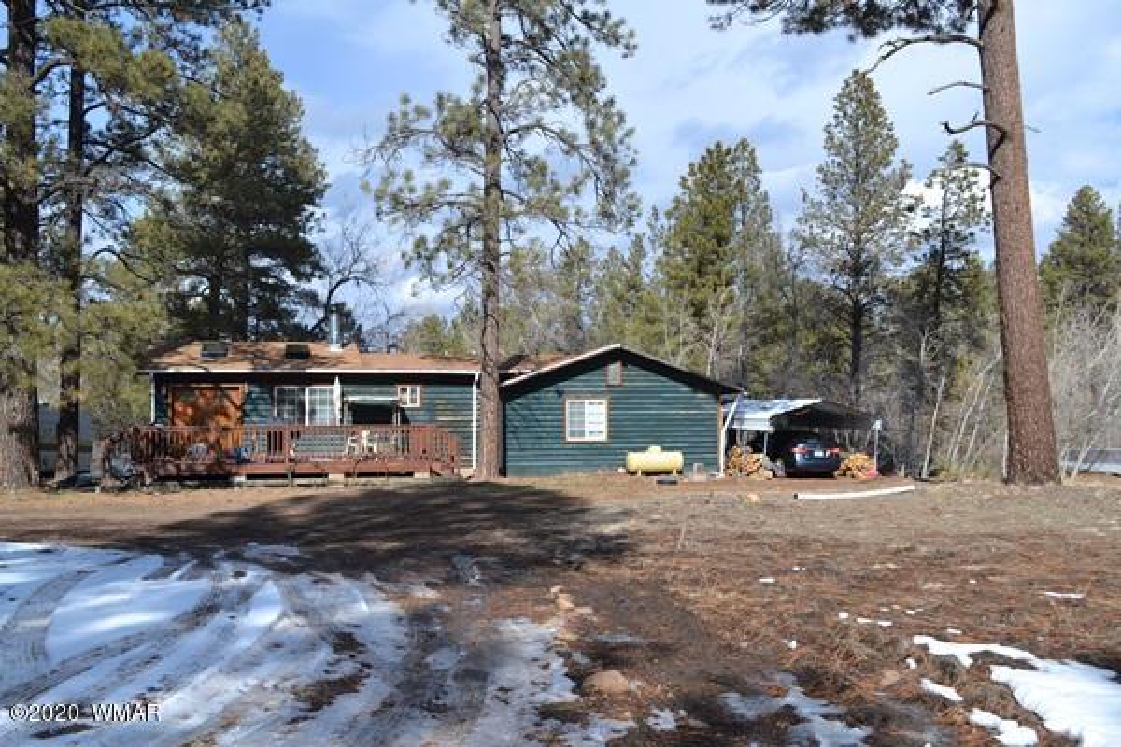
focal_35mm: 36
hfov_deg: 53.1
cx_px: 560
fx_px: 1121
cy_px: 374
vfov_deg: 36.9
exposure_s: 1/250
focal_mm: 24
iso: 100
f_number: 8
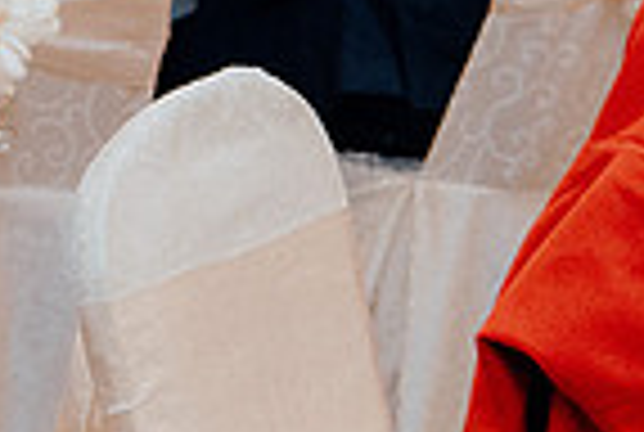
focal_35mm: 259
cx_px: -549
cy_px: -407
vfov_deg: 5.2
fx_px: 4643
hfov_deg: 7.7
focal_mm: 43
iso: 3200
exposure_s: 1/160
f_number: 3.5
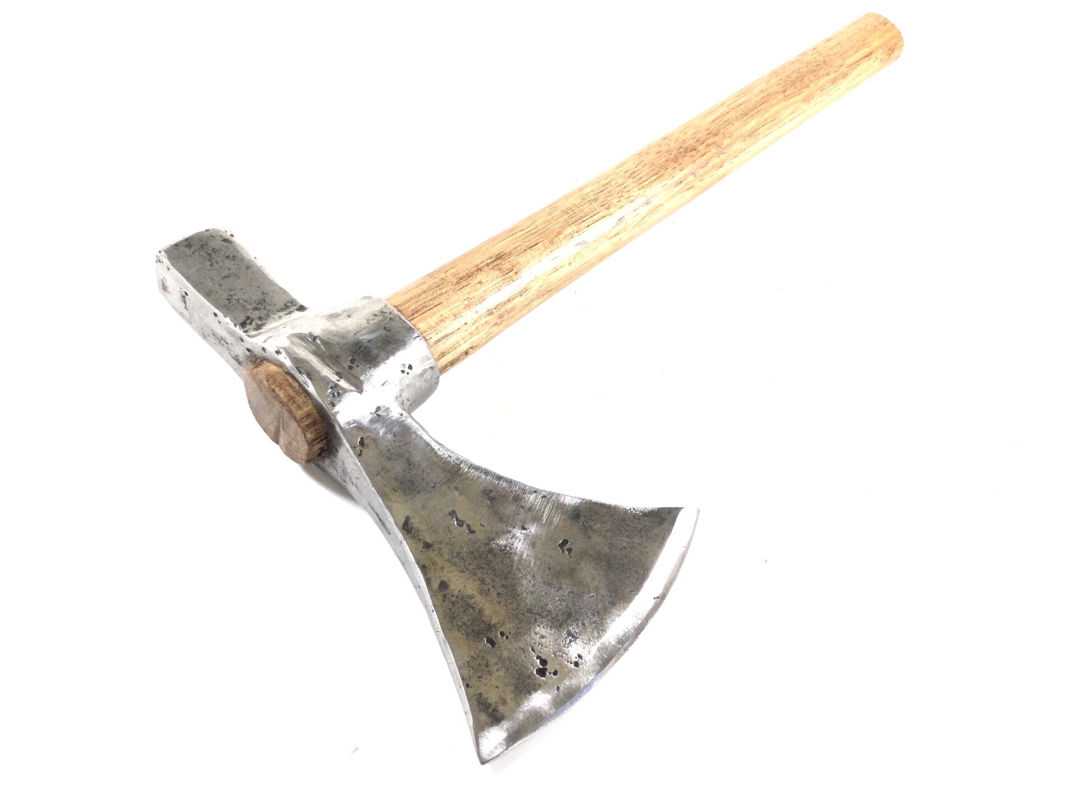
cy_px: 404
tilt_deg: -51.7
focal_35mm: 31
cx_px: 538
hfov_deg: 58.4
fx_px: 964
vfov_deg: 45.4
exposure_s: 1/100
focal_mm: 3.3
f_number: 2.4
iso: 32
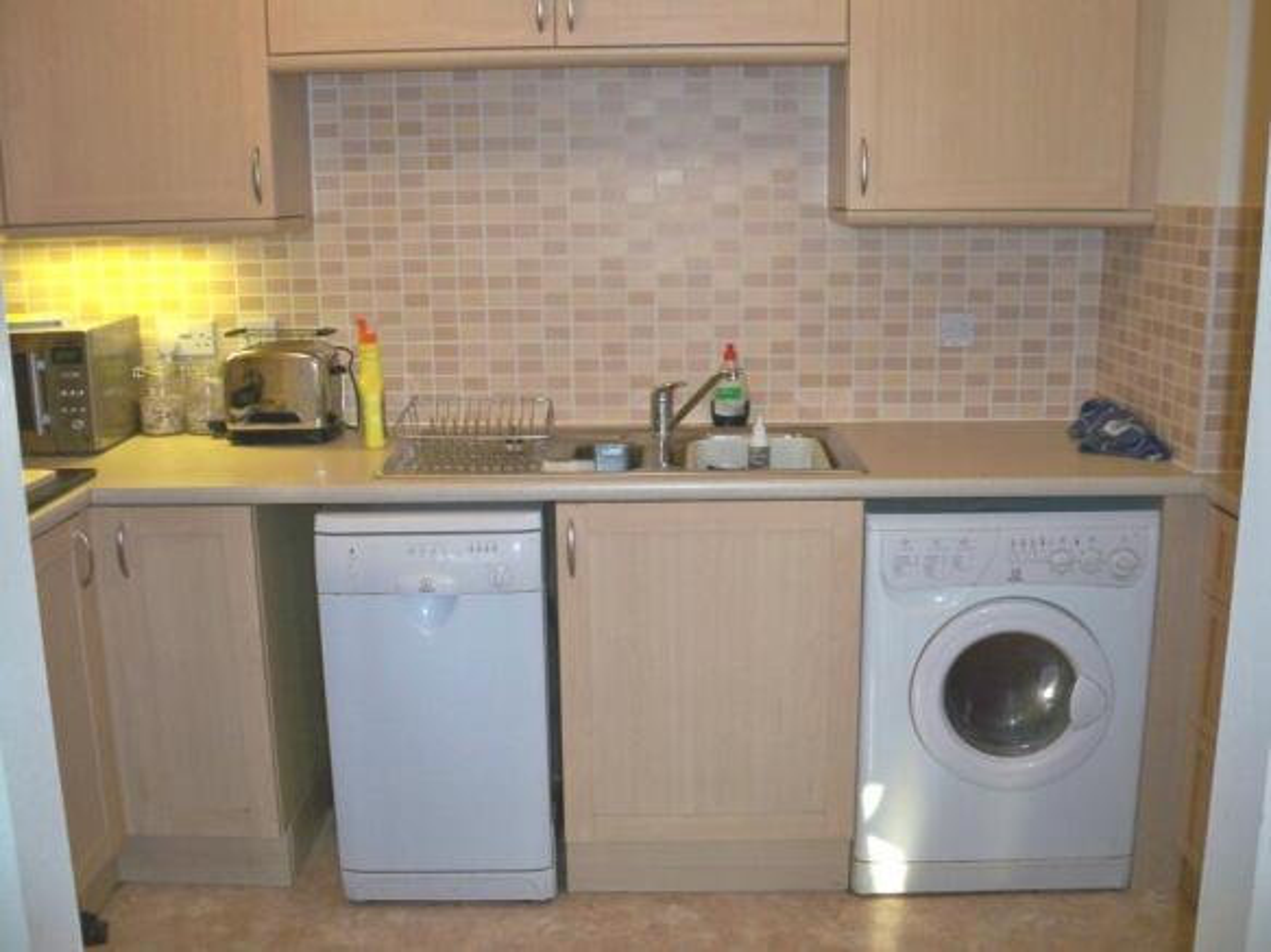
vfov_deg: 40.7
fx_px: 1285
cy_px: 476
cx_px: 636
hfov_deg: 52.6
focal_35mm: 35
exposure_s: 1/60
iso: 200
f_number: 3.1
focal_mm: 6.3
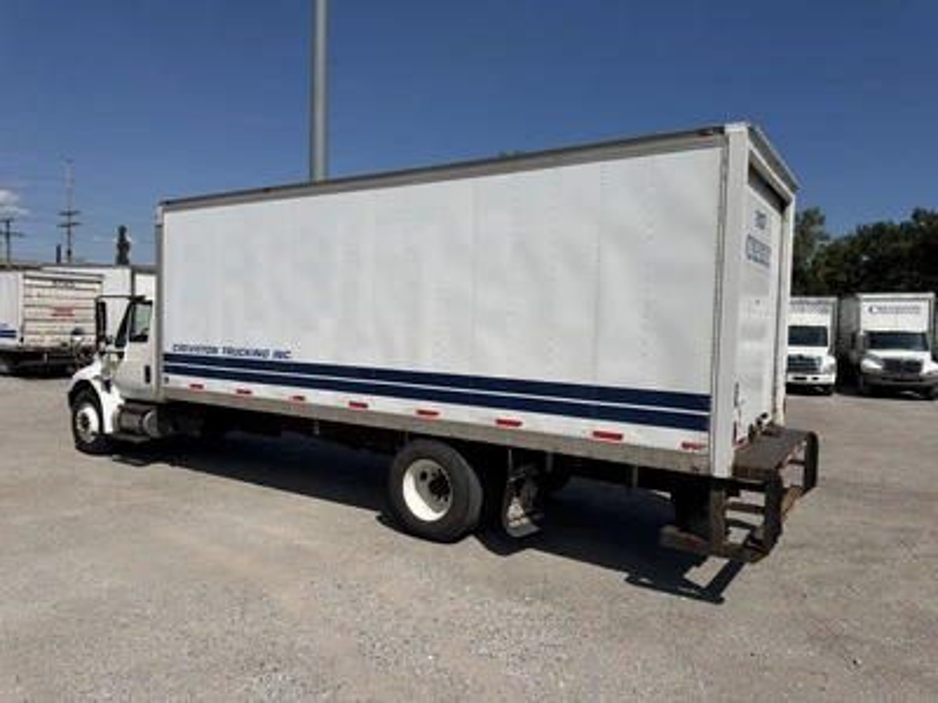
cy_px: 352
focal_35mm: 24
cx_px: 469
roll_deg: -2.0
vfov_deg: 56.8
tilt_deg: -2.0
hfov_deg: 71.6
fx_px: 650
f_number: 1.78
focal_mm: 6.76
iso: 80
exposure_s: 1/10309
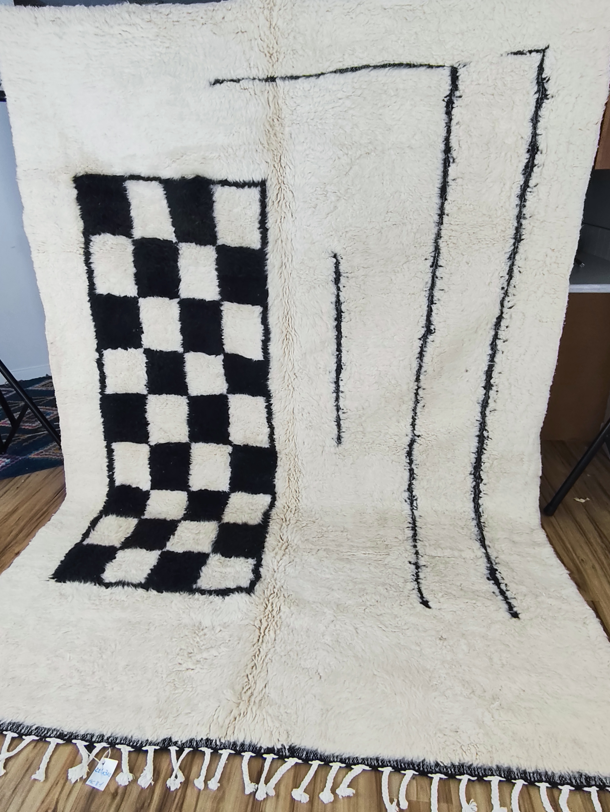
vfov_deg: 84.6
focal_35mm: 19
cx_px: 300
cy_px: 404
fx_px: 446
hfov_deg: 68.7
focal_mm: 1.65
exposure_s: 1/120
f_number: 2.2
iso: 160
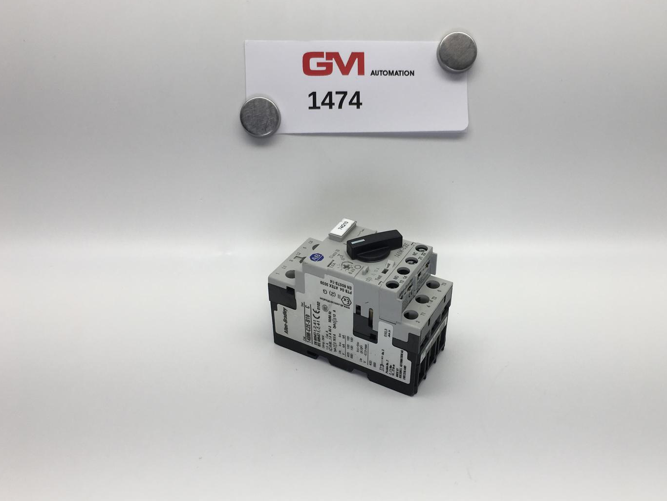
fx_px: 655
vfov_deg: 41.8
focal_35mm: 34
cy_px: 266
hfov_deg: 53.8
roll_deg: -1.5
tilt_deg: -35.2
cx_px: 371
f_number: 2.2
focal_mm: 4.15
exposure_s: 1/339
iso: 25
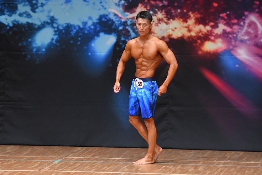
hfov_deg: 6.5
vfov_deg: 4.3
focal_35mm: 317
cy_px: 87
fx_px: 2306
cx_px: 131
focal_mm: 210
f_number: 5.6
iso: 8000
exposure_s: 1/400
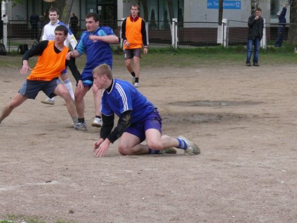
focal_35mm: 134
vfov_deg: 11.1
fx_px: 1150
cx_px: 148
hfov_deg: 14.7
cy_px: 112
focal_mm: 15.9
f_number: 5
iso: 100
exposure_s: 1/250
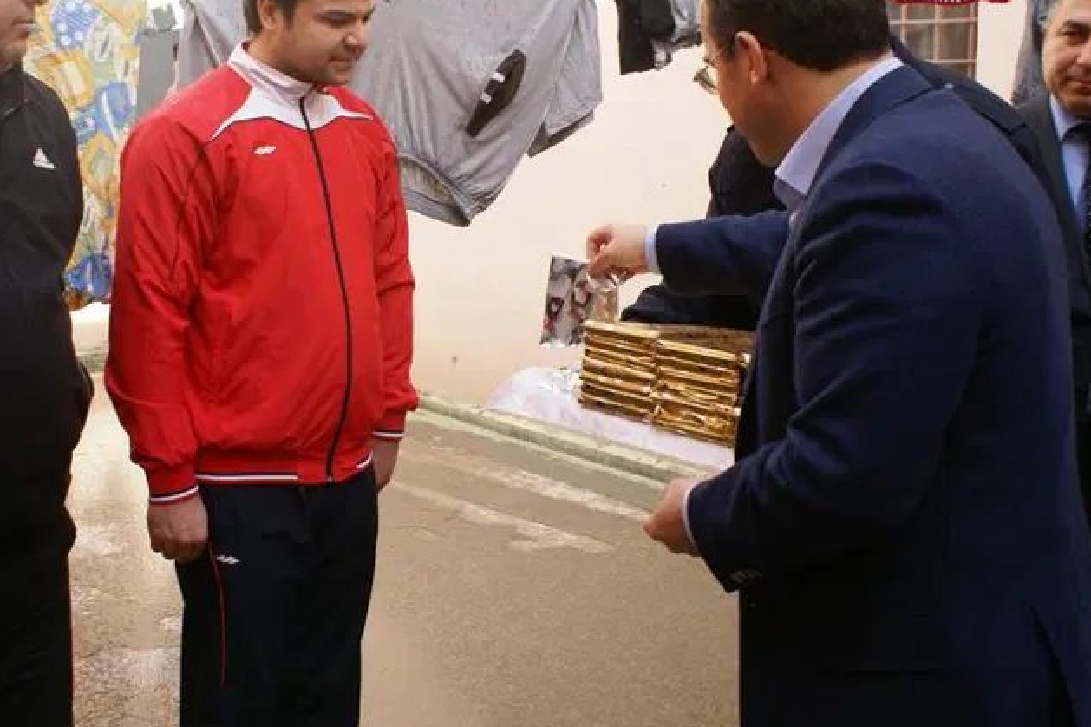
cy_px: 331
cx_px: 428
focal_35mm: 42
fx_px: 1272
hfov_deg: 46.1
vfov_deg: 31.9
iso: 100
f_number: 5
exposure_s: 1/160
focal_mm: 20
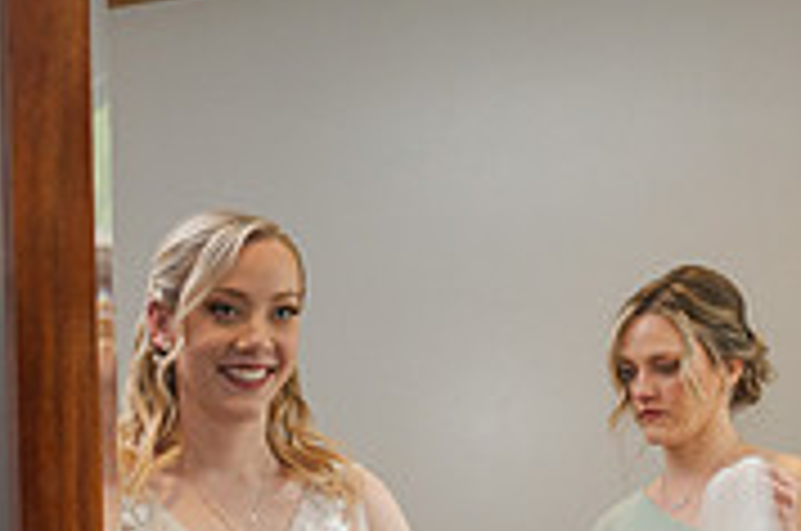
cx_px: 424
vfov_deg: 9.4
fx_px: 3220
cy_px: 346
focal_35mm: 145
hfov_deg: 14.2
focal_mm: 35
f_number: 3.5
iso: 800
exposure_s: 1/200
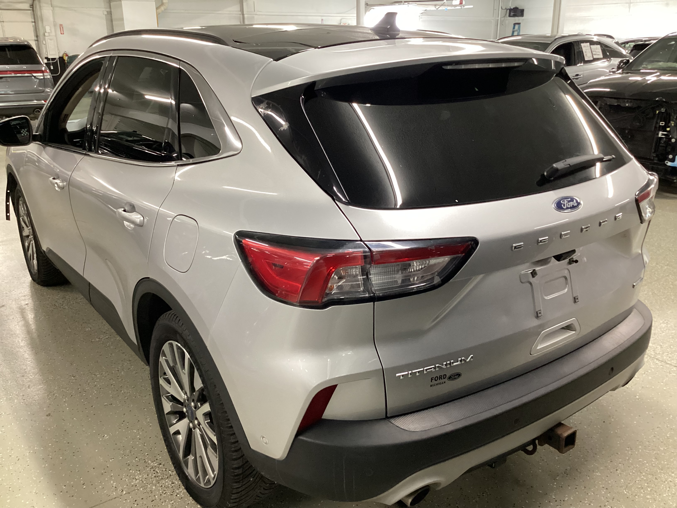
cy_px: 254
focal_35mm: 31
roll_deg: +0.8
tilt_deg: -19.8
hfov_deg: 58.4
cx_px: 338
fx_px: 606
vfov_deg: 45.4
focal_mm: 3.3
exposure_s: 1/50
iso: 320
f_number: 2.4
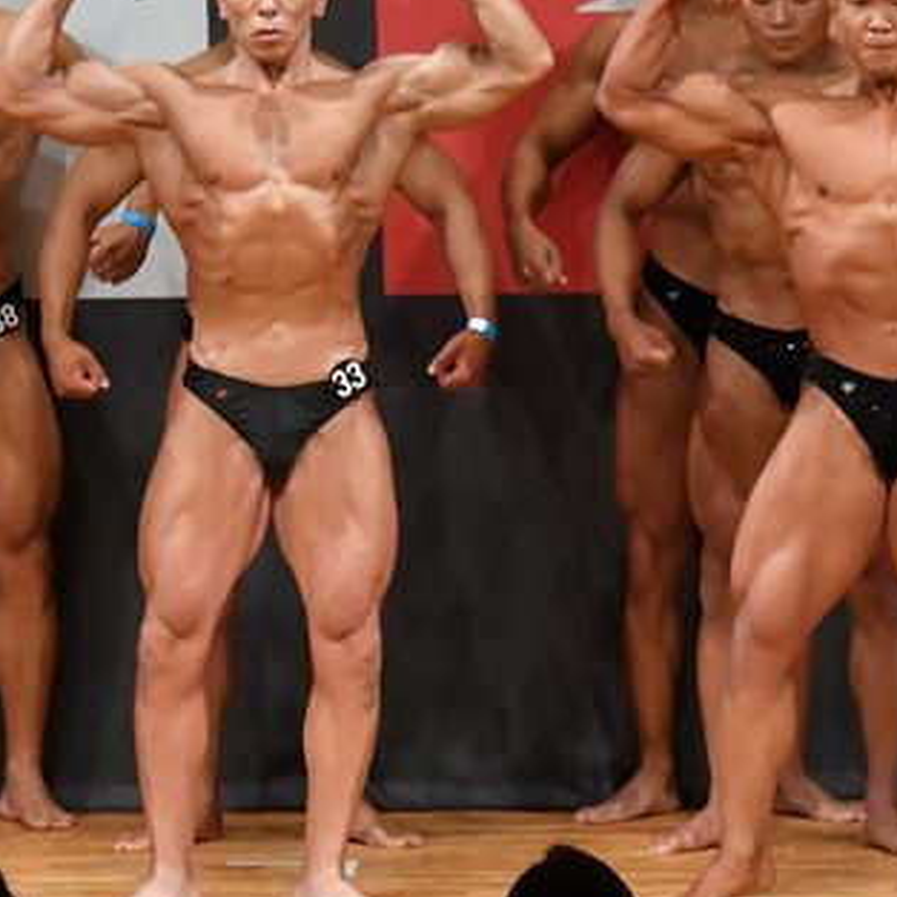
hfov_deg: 3.7
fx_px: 13867
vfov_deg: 3.7
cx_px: 282
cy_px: 416
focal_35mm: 473
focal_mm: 150
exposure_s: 1/400
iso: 9000
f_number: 5.6
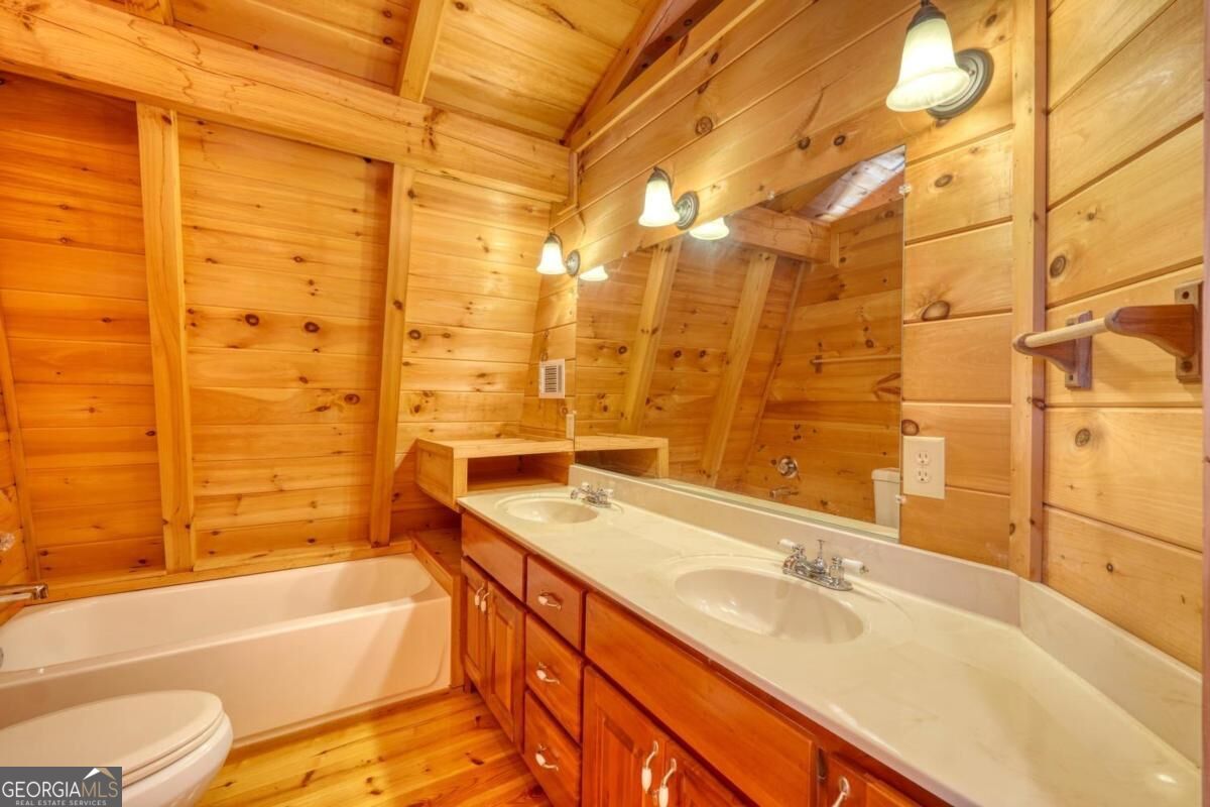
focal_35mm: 15
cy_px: 404
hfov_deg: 100.4
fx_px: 504
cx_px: 605
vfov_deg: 77.3
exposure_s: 1.3
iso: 100
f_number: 8
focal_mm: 10
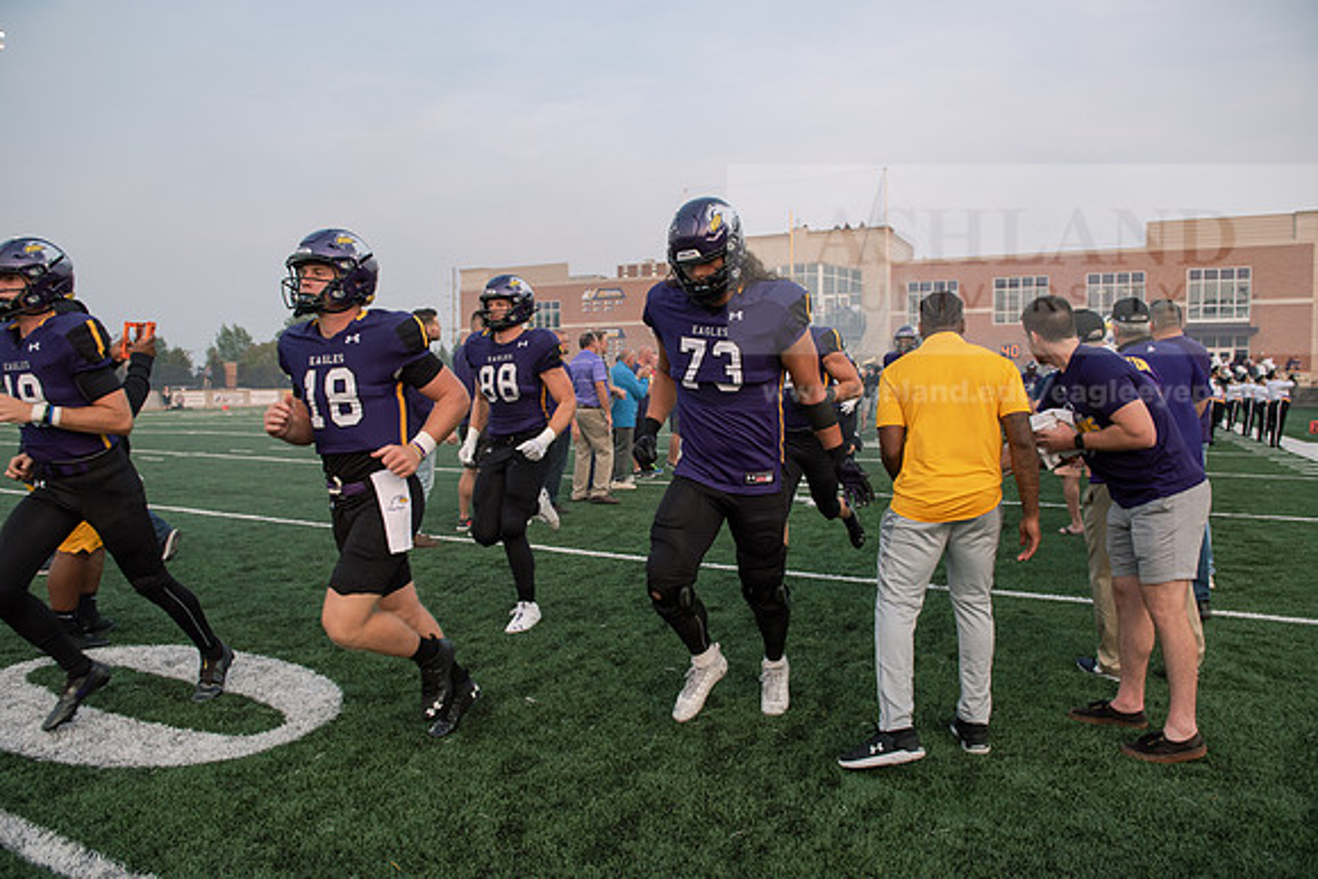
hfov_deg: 73.7
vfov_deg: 53.2
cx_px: 659
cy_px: 440
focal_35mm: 24
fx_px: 879
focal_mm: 24
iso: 640
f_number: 5
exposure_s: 1/640
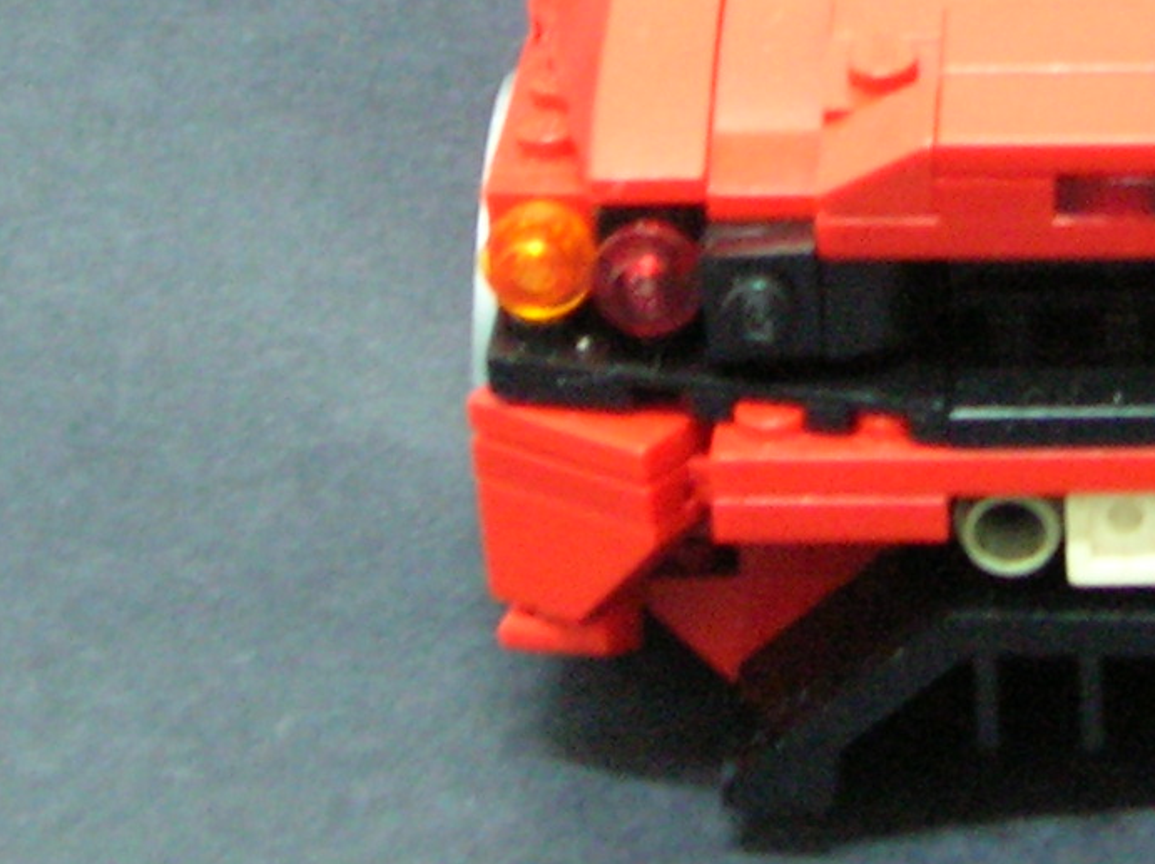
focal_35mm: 139
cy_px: -269
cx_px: 1127
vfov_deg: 10.4
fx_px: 4634
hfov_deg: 14.0
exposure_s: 1/1.2
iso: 200
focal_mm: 7
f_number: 3.1
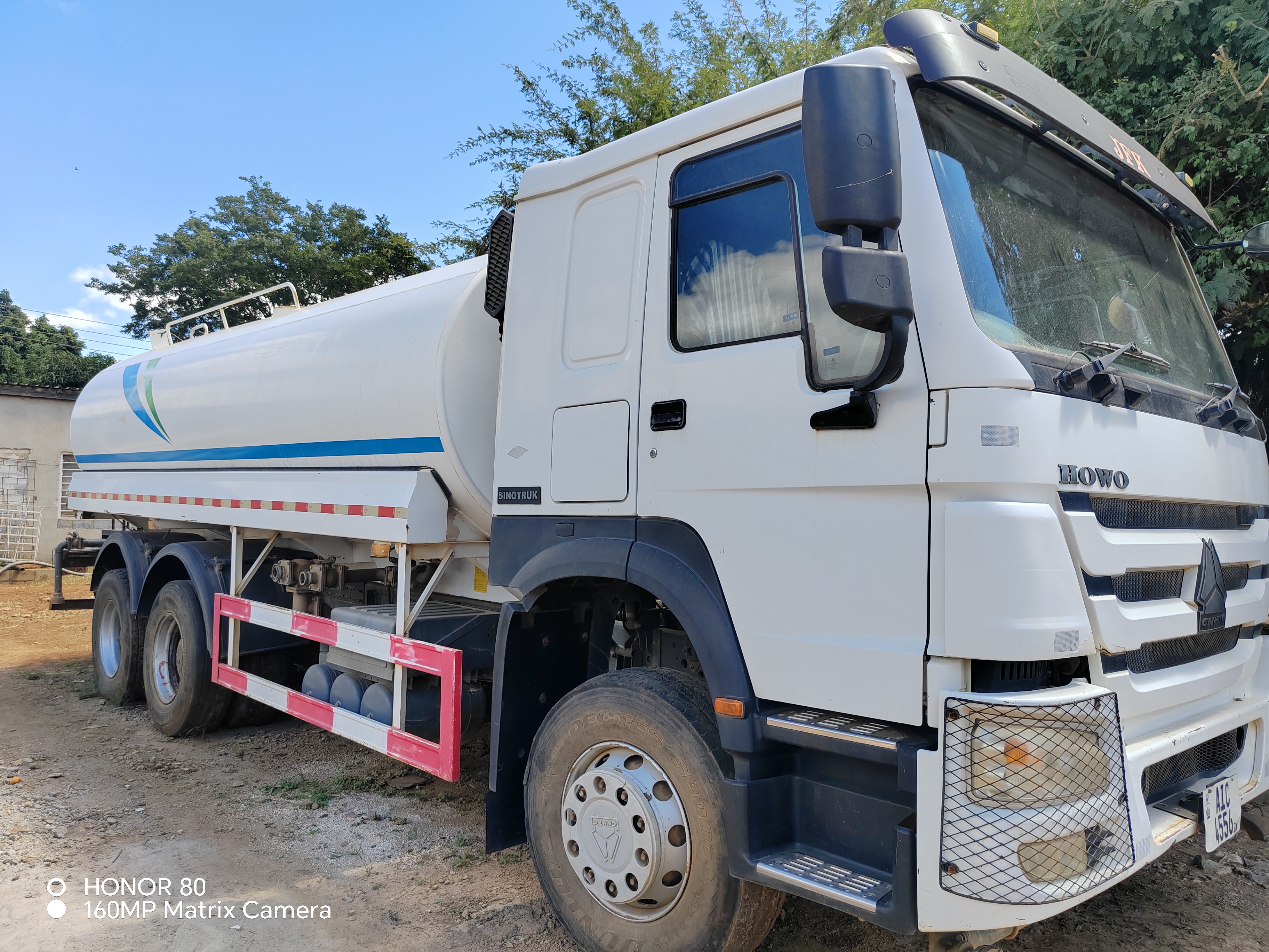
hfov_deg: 65.3
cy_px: 476
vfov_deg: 51.4
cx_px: 634
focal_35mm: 27
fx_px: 990
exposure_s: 1/290
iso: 100
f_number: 1.8
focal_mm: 6.14
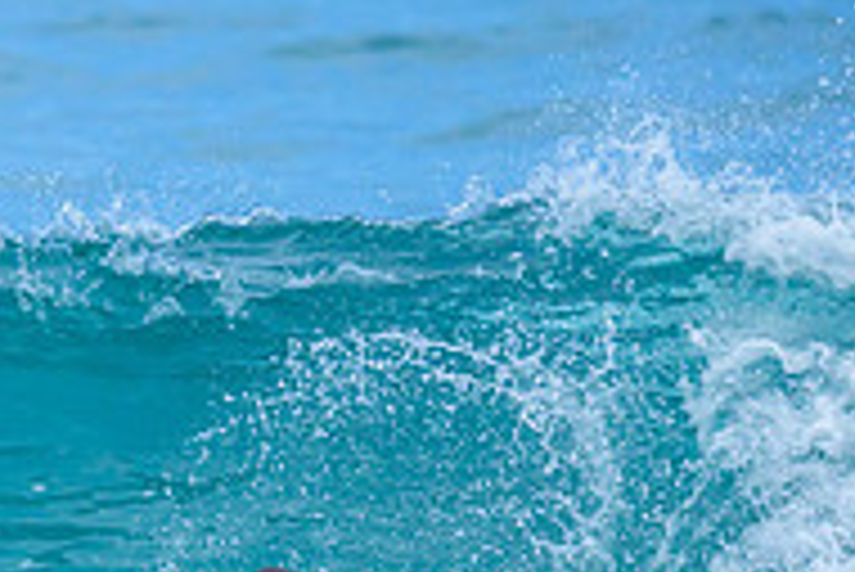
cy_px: 456
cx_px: -19
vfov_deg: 0.4
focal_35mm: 3348
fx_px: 79573
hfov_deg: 0.6
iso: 640
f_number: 6.3
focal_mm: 800
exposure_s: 1/3200
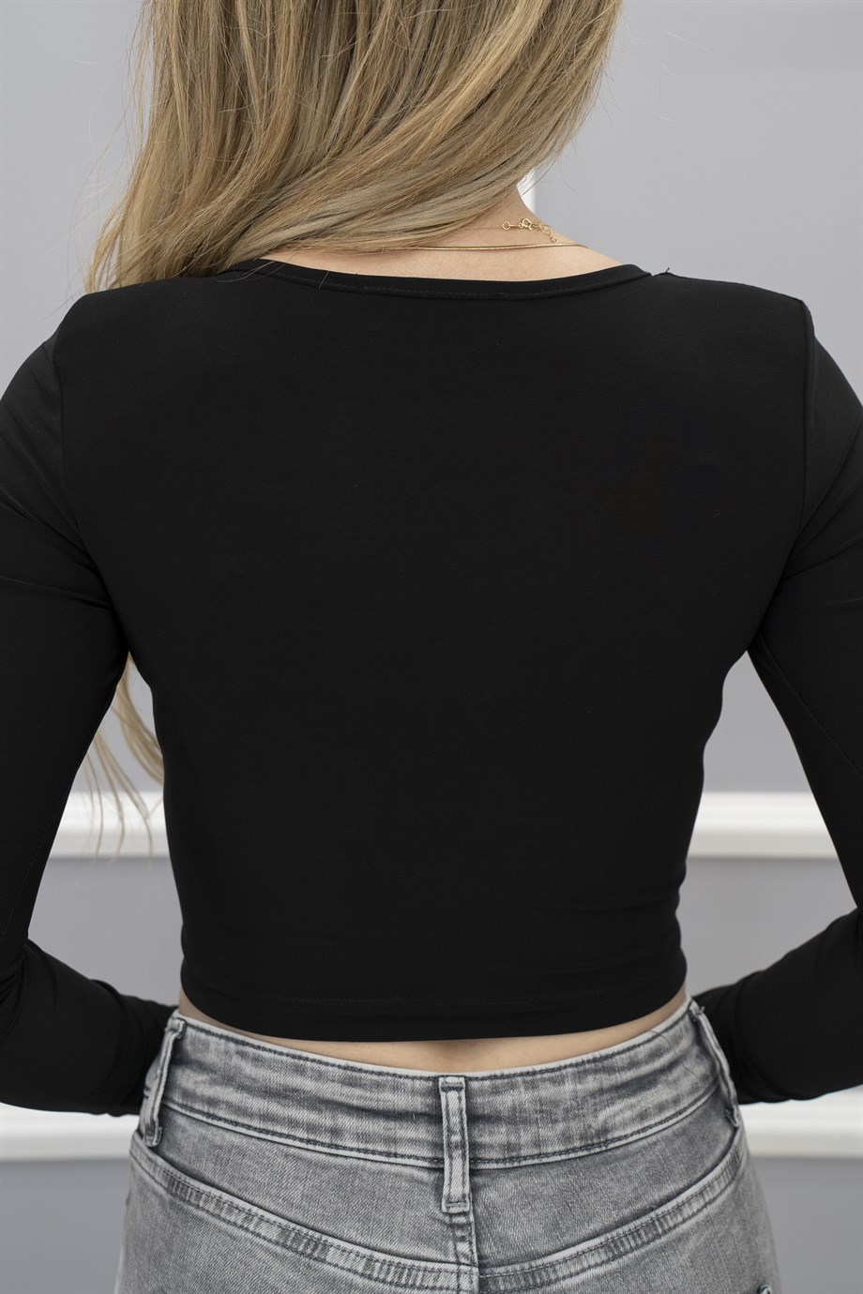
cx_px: 432
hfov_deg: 28.1
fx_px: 1726
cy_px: 647
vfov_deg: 41.1
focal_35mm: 48
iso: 500
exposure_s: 1/80
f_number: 4.5
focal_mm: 48
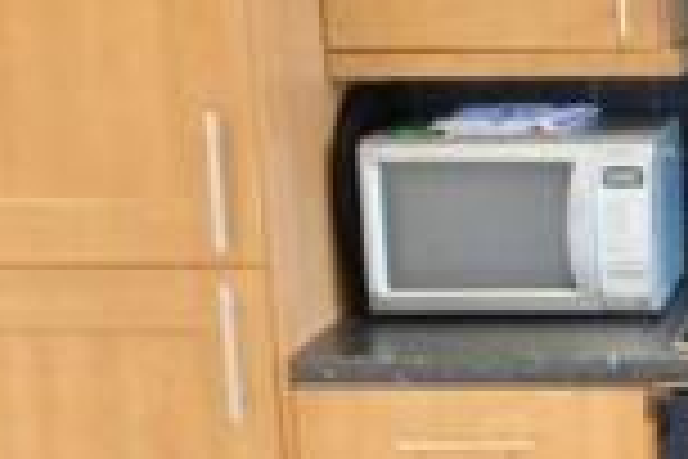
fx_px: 1739
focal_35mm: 91
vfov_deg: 15.0
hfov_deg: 19.9
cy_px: 317
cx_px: 983
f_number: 3
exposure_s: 1/8
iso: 640
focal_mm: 4
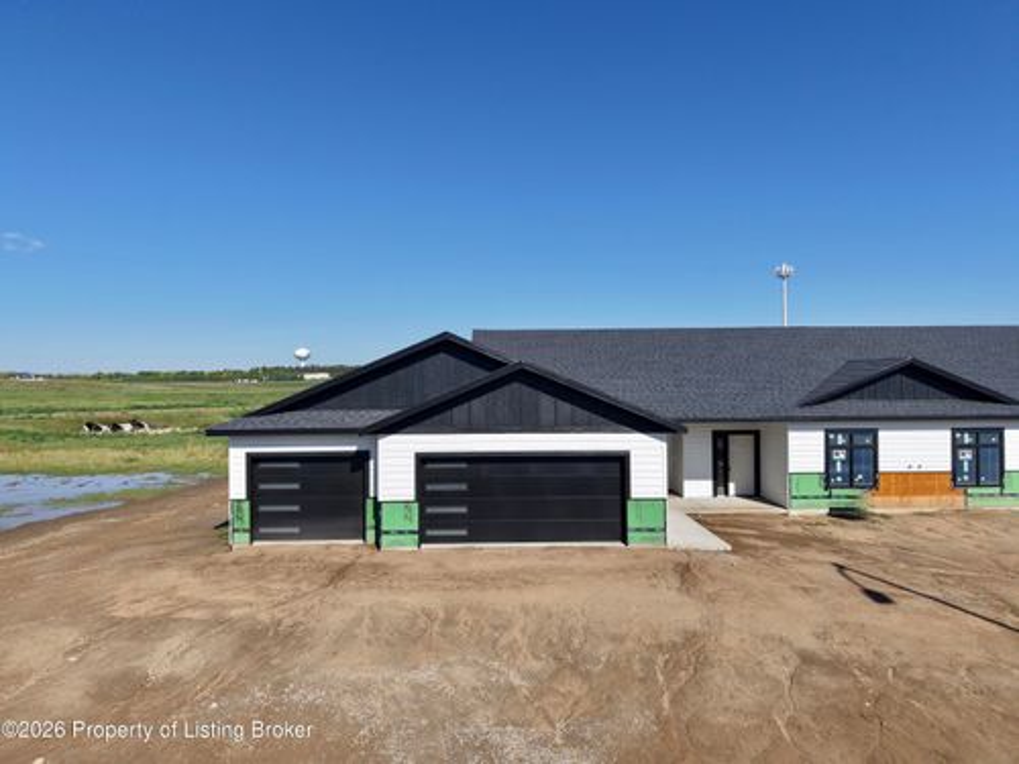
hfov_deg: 71.6
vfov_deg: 56.8
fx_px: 706
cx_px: 510
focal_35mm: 24
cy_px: 382
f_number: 1.8
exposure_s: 1/5000
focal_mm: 8.67
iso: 140
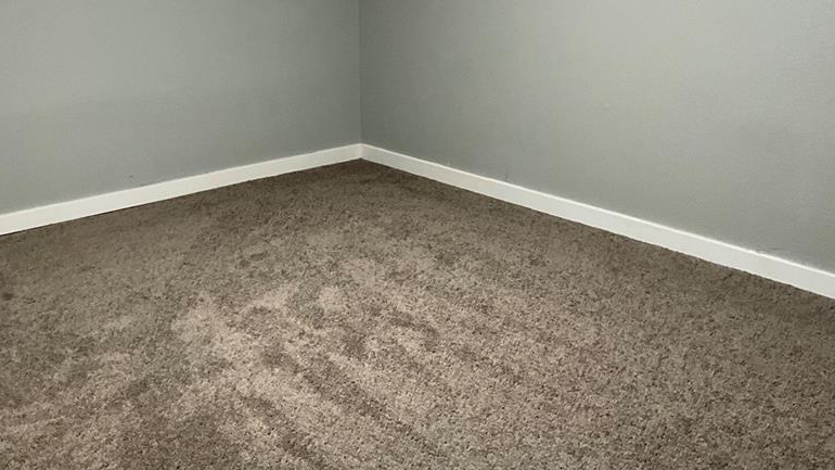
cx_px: 323
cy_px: 121
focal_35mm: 42
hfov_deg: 48.0
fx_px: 930
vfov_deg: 28.0
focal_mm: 3
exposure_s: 1/46
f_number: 1.8
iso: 320
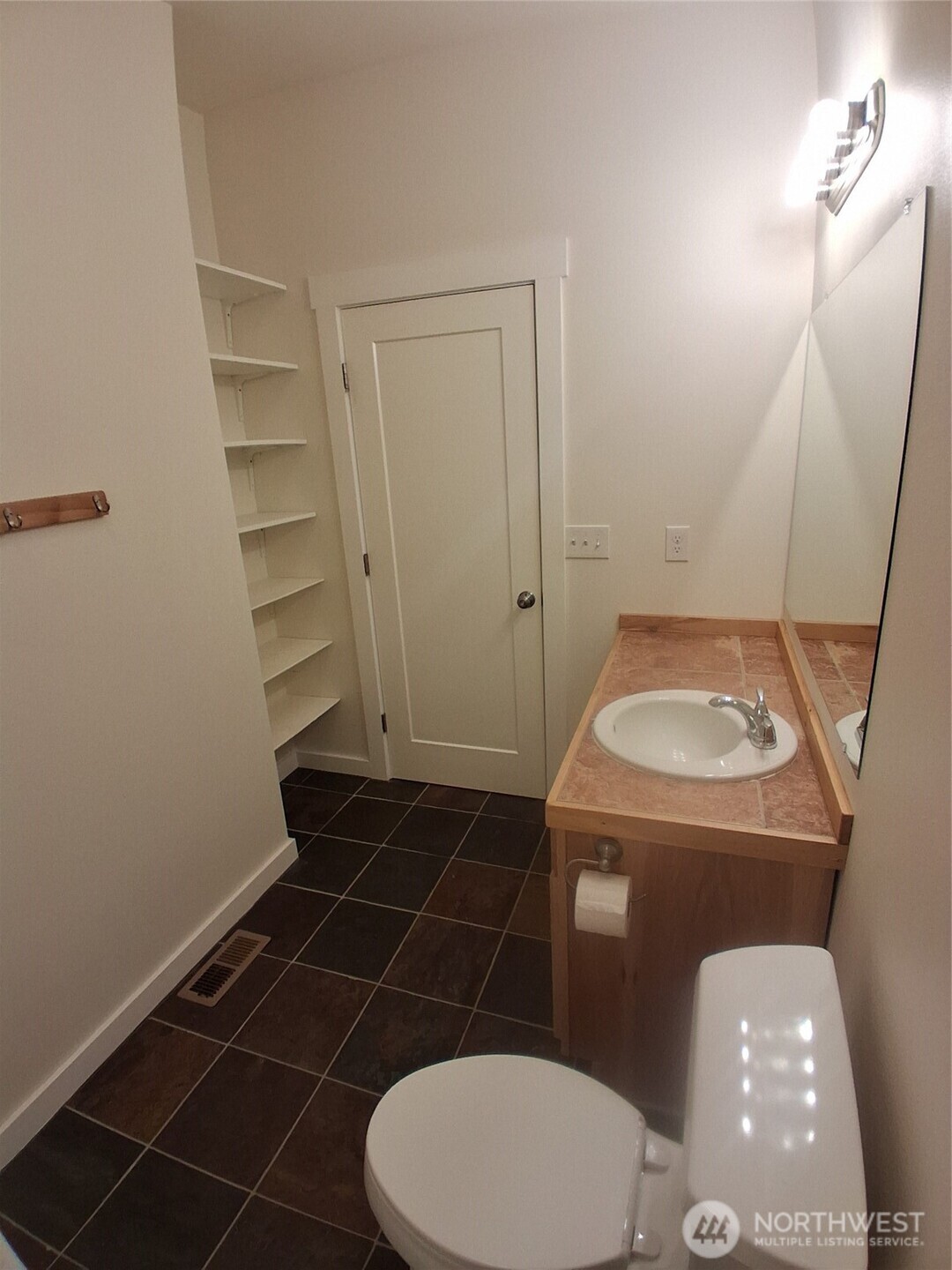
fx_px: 623
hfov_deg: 74.7
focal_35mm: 17
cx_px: 476
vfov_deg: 91.0
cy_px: 635
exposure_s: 1/120
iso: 100
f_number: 2.2
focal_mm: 1.4
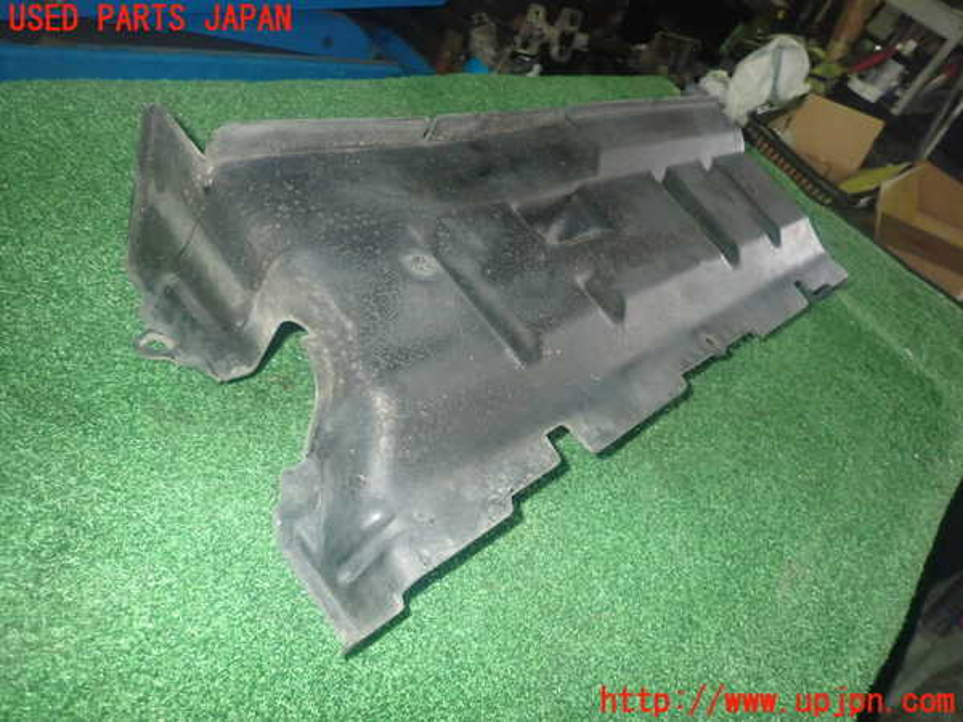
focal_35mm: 25
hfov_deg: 69.4
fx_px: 695
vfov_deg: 54.9
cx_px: 482
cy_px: 361
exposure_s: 1/30
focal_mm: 4.5
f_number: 5.6
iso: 800
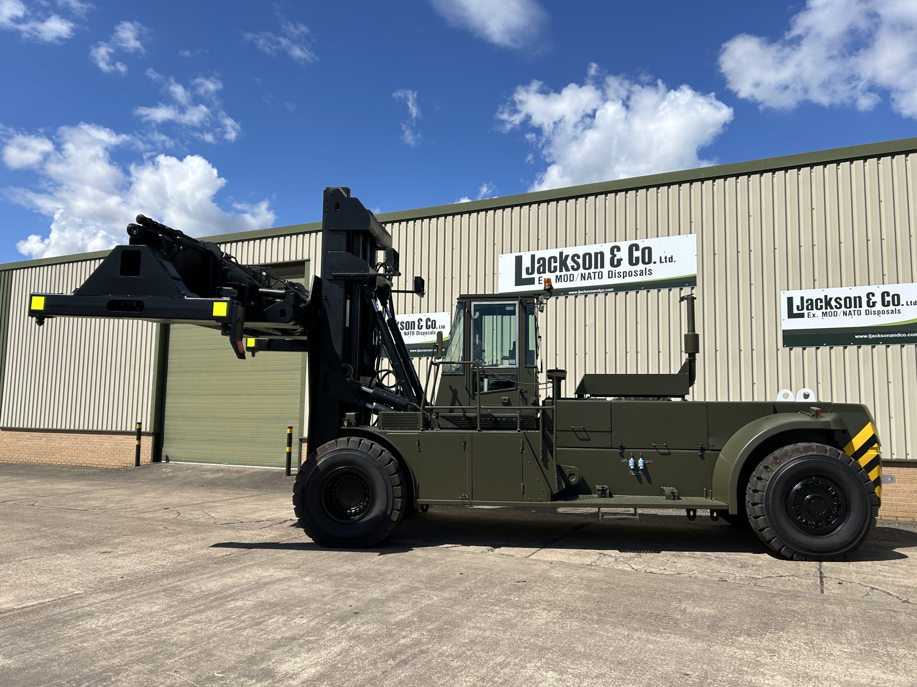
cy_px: 344
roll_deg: -1.5
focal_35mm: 26
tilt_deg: +7.1
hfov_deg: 67.3
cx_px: 458
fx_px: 689
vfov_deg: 53.1
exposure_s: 1/5587
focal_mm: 5.7
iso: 50
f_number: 1.5
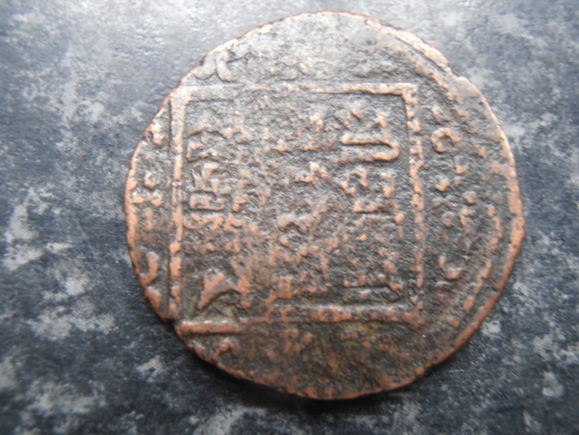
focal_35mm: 37
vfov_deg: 38.7
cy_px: 218
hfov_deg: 50.1
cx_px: 290
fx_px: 619
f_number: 3.9
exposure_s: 1/6
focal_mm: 6.61
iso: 125
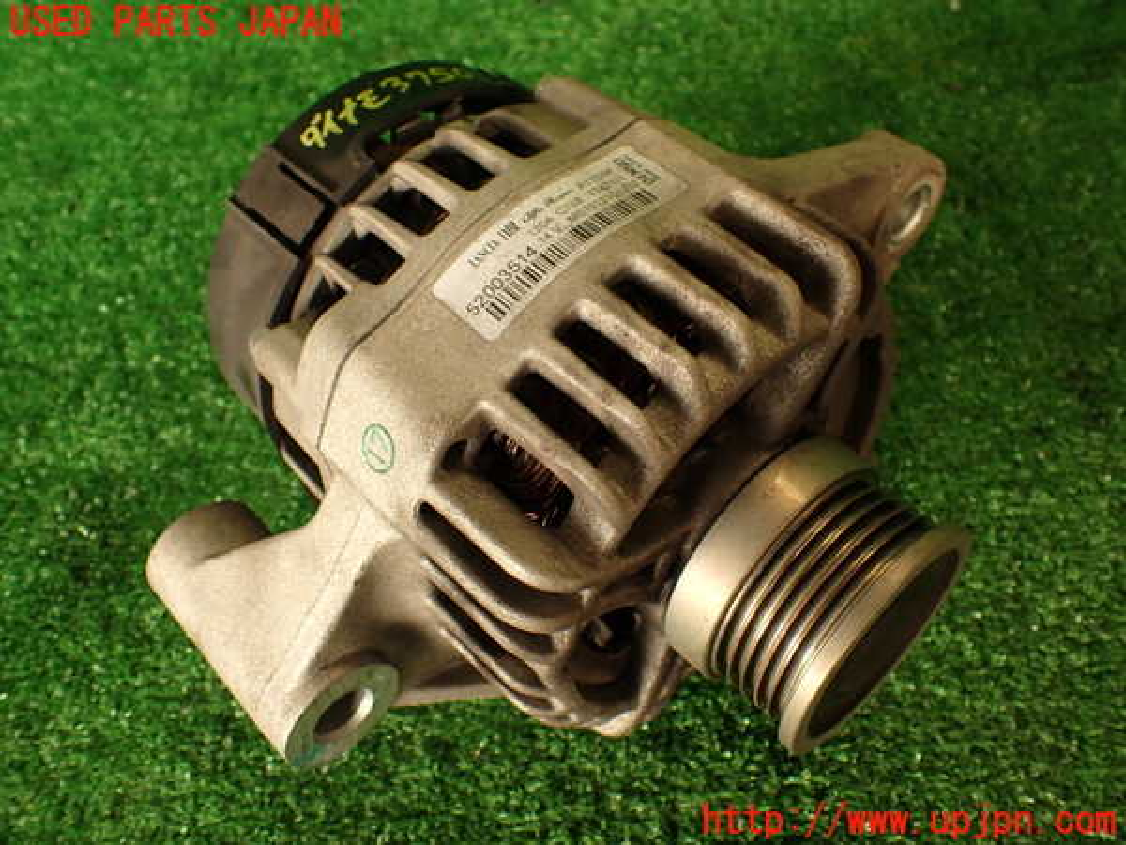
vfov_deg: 44.2
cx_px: 563
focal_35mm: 32
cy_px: 422
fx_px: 1041
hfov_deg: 56.8
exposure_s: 1/60
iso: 125
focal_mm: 5.79
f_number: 2.4
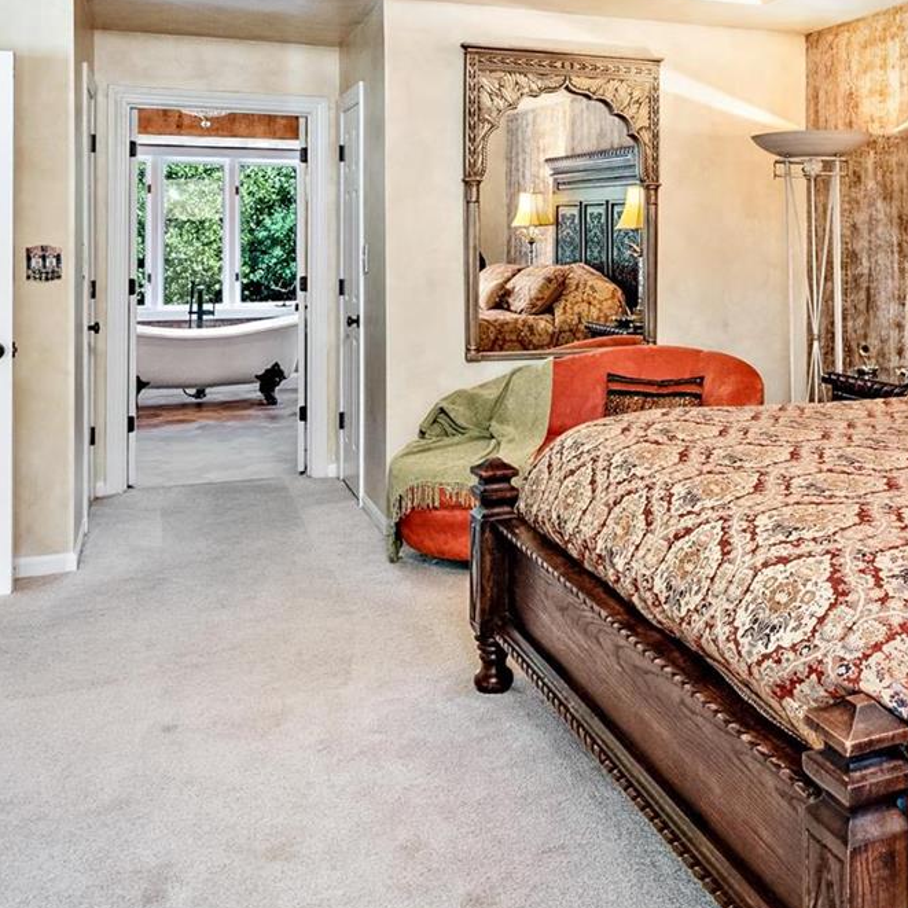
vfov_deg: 43.8
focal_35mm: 37
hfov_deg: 42.9
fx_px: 1098
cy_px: 253
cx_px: 723
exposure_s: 1/10
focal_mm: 9
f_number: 7.1
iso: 400
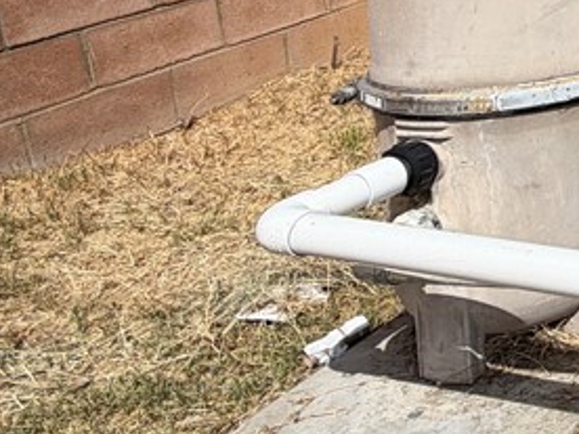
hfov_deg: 24.8
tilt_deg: -11.4
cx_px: 936
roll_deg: +1.1
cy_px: -82
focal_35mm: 52
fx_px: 870
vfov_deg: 25.3
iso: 20
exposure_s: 1/1368
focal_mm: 2.22
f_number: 2.2
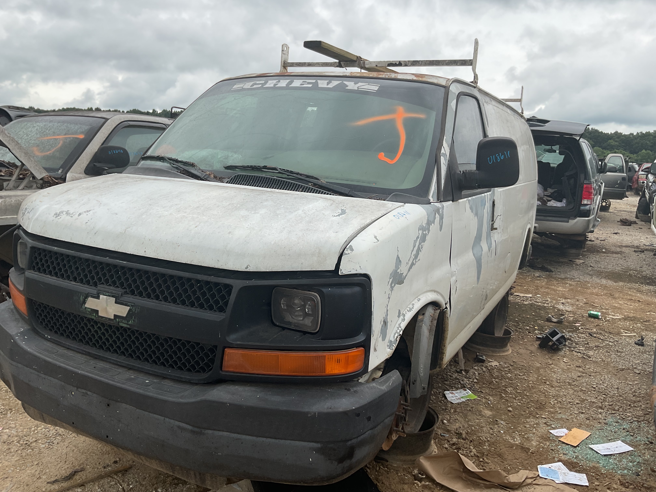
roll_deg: -2.6
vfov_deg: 48.2
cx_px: 328
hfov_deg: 61.7
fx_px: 550
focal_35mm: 29
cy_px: 246
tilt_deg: -10.4
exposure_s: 1/1279
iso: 16
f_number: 1.8
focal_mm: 3
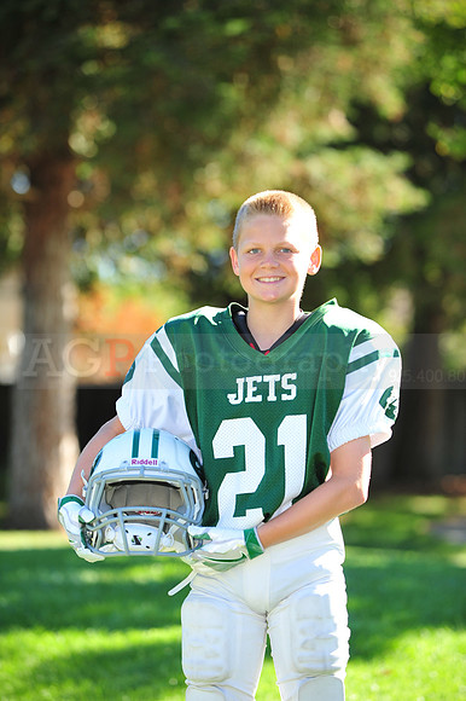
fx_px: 3013
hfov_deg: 8.8
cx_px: 233
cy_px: 350
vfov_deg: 13.3
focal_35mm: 155
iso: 400
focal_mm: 155
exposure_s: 1/640
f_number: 4.5
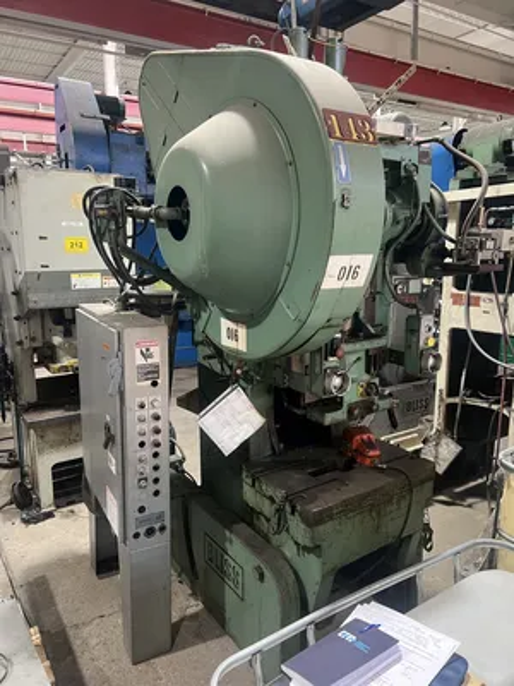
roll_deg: +0.6
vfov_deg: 67.3
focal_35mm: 26
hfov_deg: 53.1
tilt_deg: -9.9
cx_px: 257
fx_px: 515
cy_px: 343
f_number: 1.5
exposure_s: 1/60
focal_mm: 5.7
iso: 160
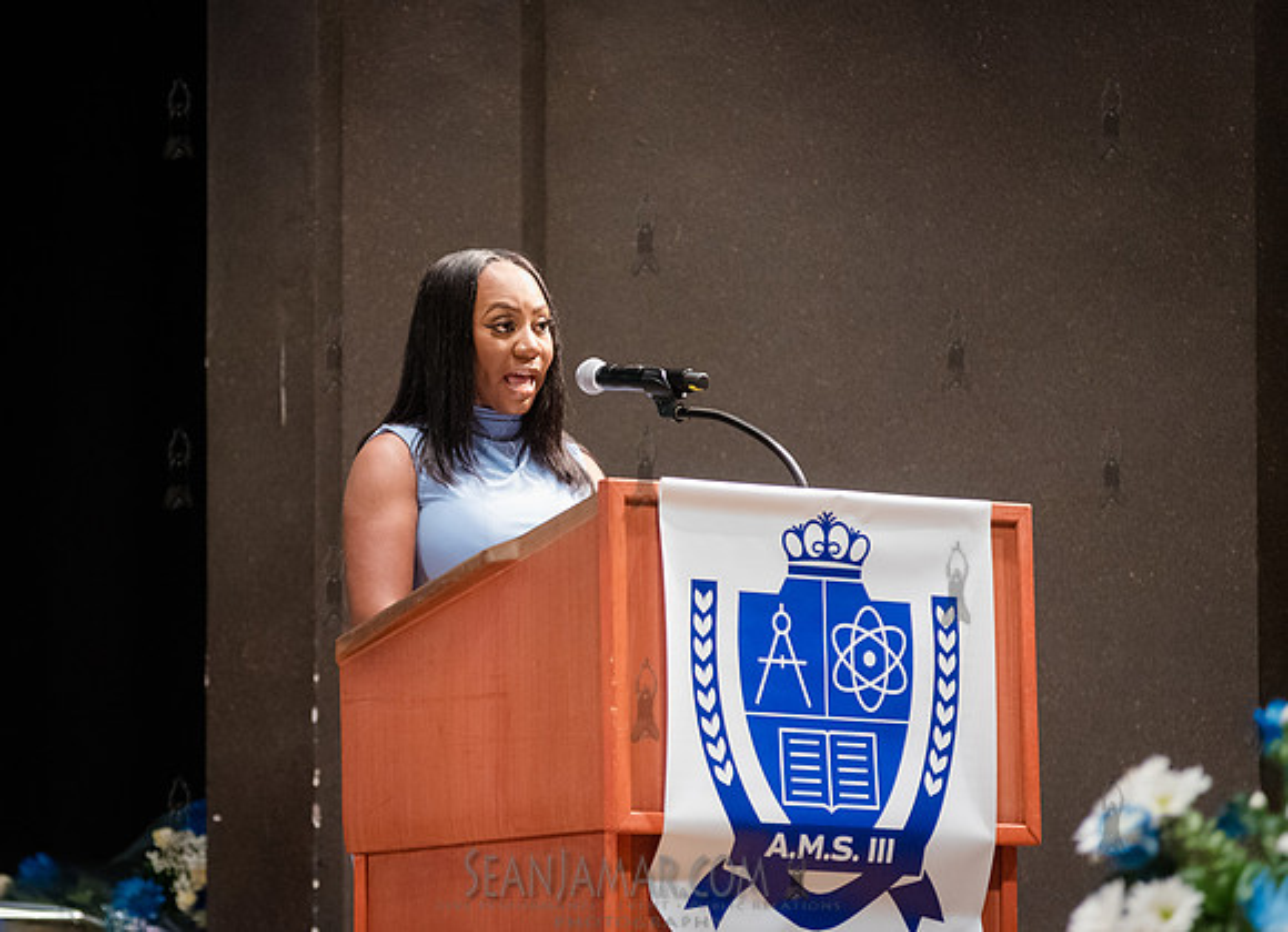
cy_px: 407
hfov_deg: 8.4
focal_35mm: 239
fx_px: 8770
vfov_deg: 6.1
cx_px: 500
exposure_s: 1/200
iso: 5000
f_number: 4
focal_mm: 200
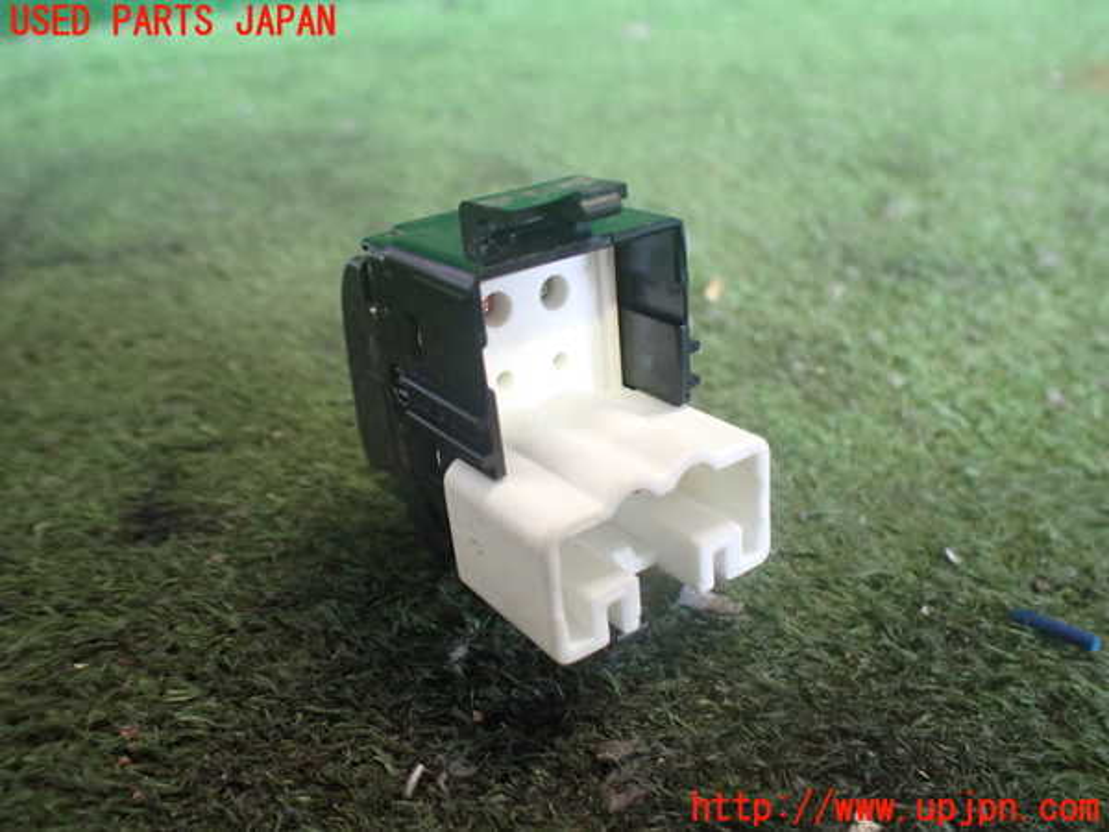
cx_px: 554
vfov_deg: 46.8
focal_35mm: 30
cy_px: 416
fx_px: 961
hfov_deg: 60.0
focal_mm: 5.4
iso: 800
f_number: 2.3
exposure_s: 1/100
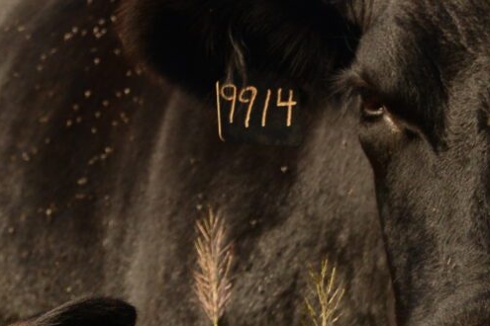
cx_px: 107
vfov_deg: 3.3
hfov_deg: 5.0
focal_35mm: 414
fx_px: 5635
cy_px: 343
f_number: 5.6
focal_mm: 100
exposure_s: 1/1600
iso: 640
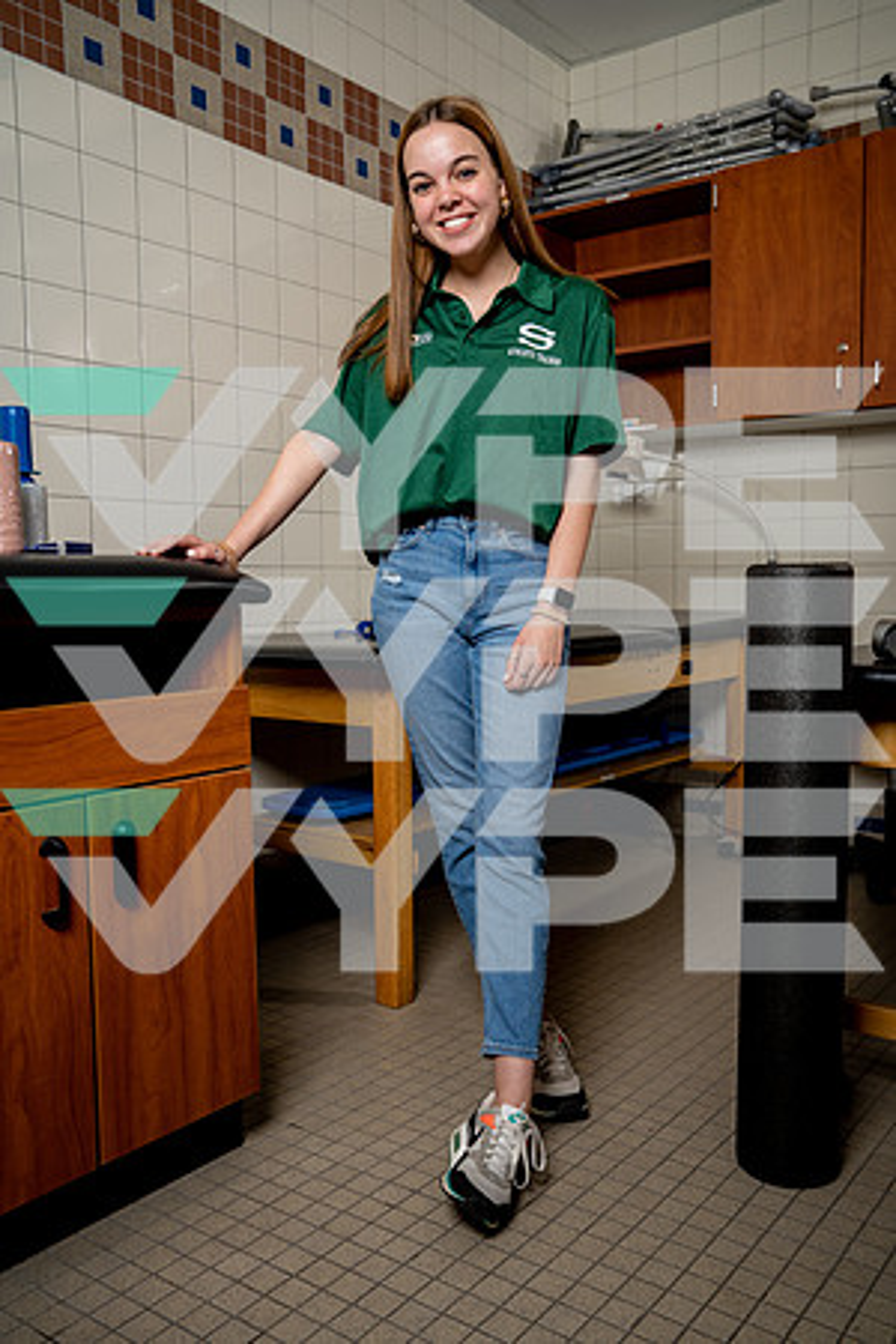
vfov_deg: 60.3
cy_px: 672
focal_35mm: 31
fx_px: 1157
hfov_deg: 42.3
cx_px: 448
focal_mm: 31
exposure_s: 1/250
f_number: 6.3
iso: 250
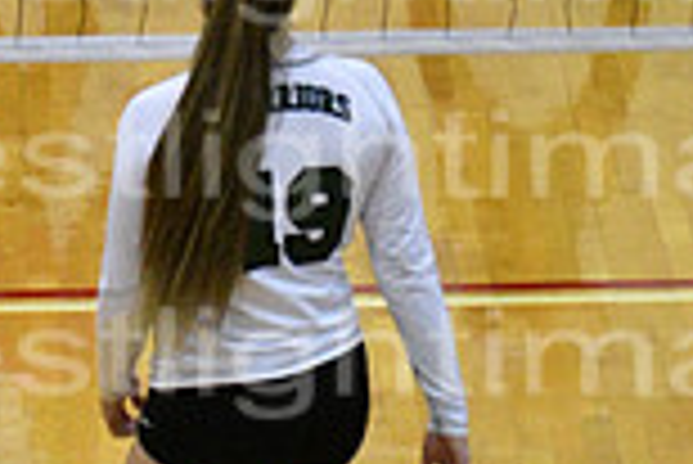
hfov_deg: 2.6
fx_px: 15260
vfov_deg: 1.7
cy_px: -327
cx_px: 410
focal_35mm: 792
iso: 8000
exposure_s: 1/640
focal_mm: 140
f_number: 4
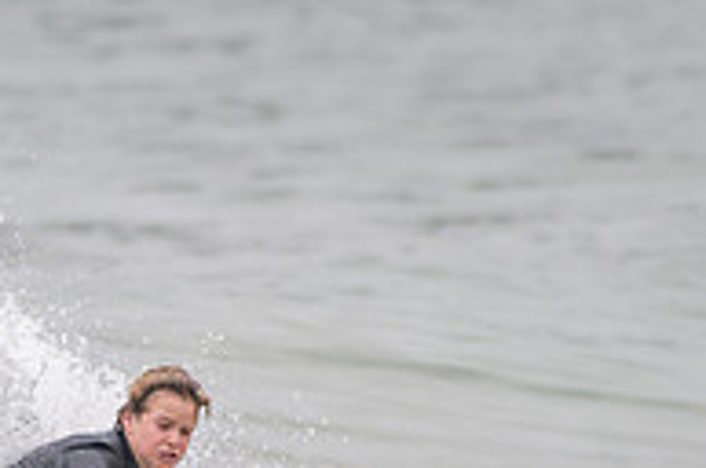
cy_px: 489
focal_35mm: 1846
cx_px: 107
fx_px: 36142
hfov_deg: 1.1
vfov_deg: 0.7
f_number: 5.6
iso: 450
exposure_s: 1/800
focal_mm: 500
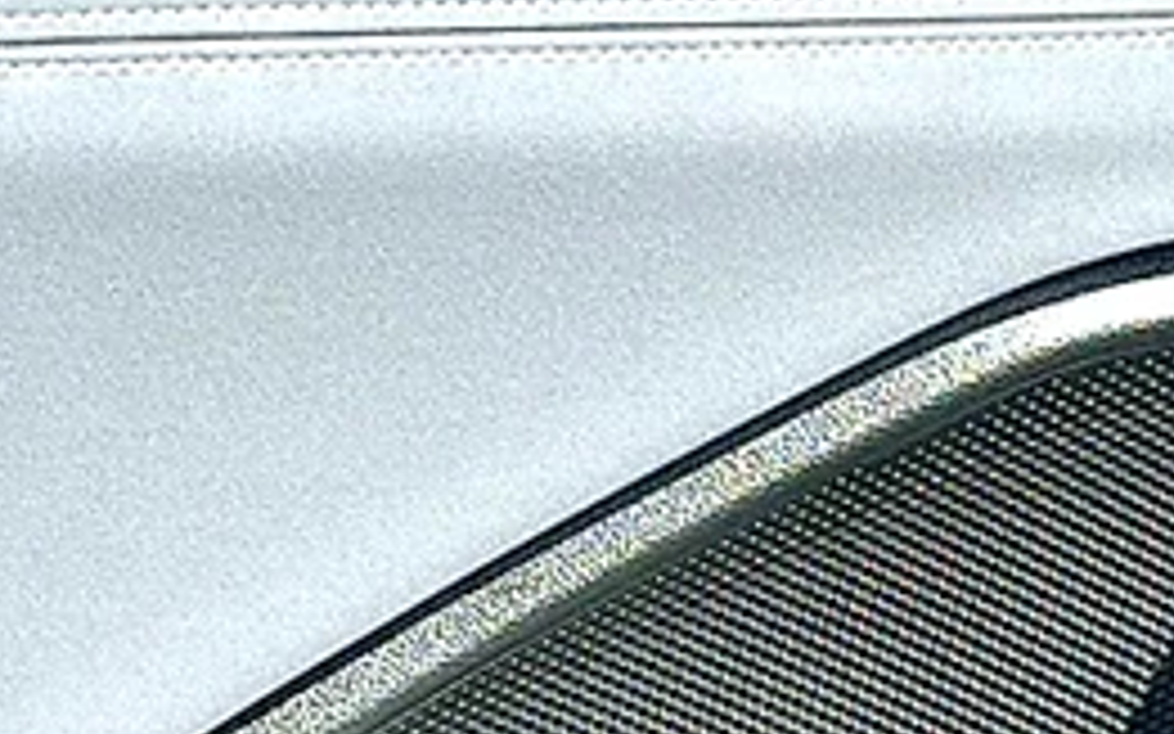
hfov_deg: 15.9
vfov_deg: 10.0
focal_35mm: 131
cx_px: 657
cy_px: 457
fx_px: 4190
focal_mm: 6.86
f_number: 1.78
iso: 80
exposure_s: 1/1757
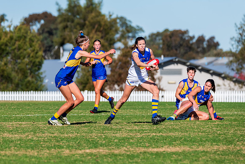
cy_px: 88
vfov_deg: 3.6
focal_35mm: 383
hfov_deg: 5.4
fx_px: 2609
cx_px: 112
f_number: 9
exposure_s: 1/2000
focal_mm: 350
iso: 800
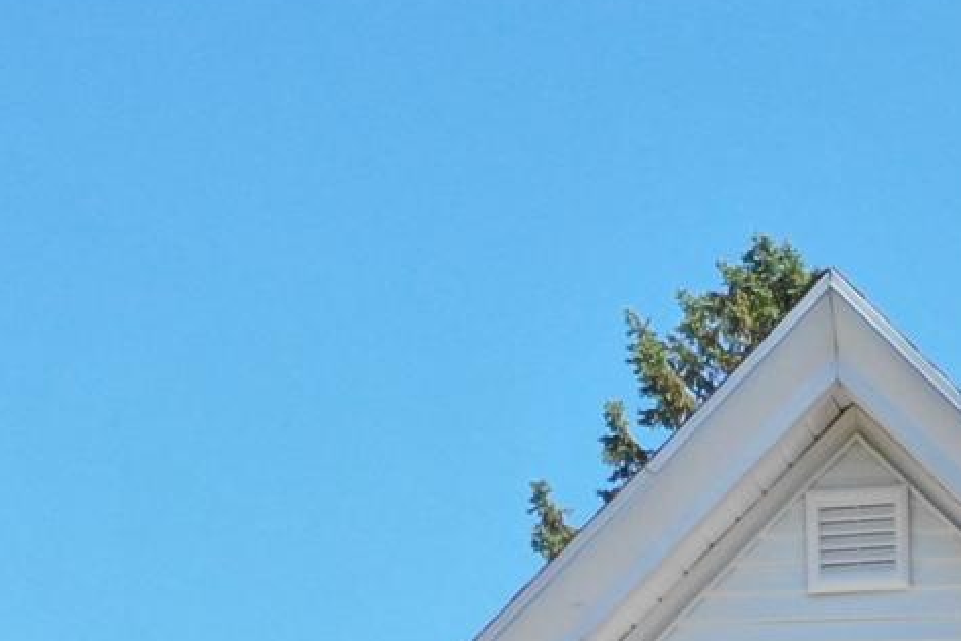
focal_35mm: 178
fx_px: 4753
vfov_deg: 6.9
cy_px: 1973
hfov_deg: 11.4
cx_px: 1077
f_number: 5
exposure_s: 1/240
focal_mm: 10.26
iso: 100
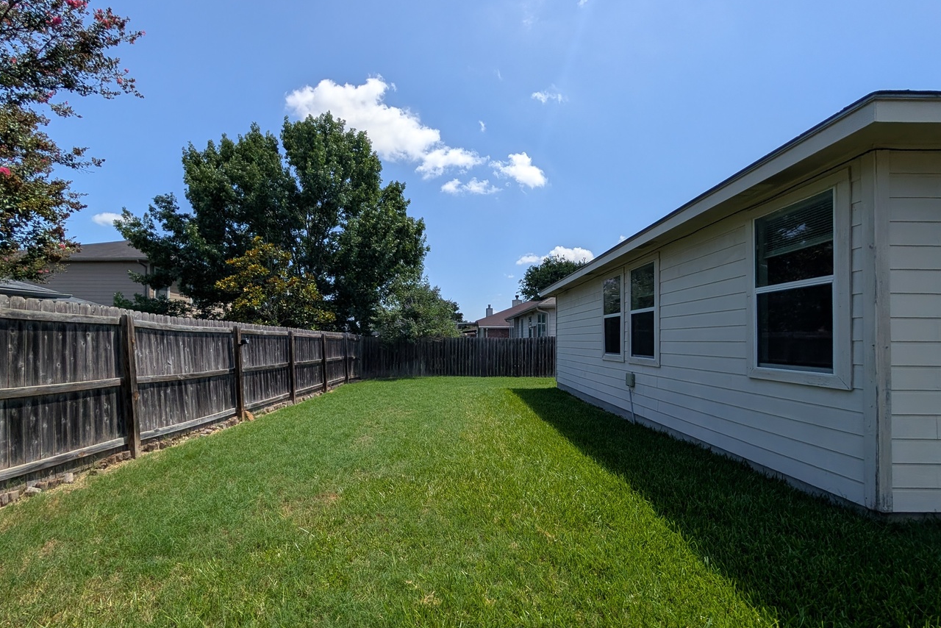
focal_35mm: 14
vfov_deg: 81.1
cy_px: 335
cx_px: 451
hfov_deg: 104.2
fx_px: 366
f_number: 1.7
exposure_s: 1/4184
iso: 55
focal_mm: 2.02
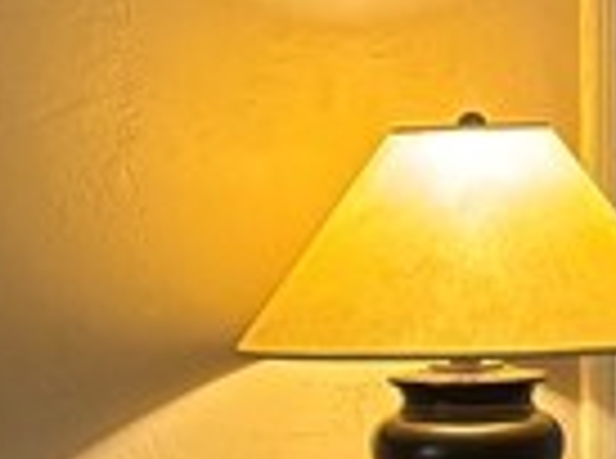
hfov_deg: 10.1
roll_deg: +1.3
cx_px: 76
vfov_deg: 7.5
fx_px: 3461
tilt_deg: -9.7
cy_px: 567
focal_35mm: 195
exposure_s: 1/60
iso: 400
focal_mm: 5.96
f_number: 1.6
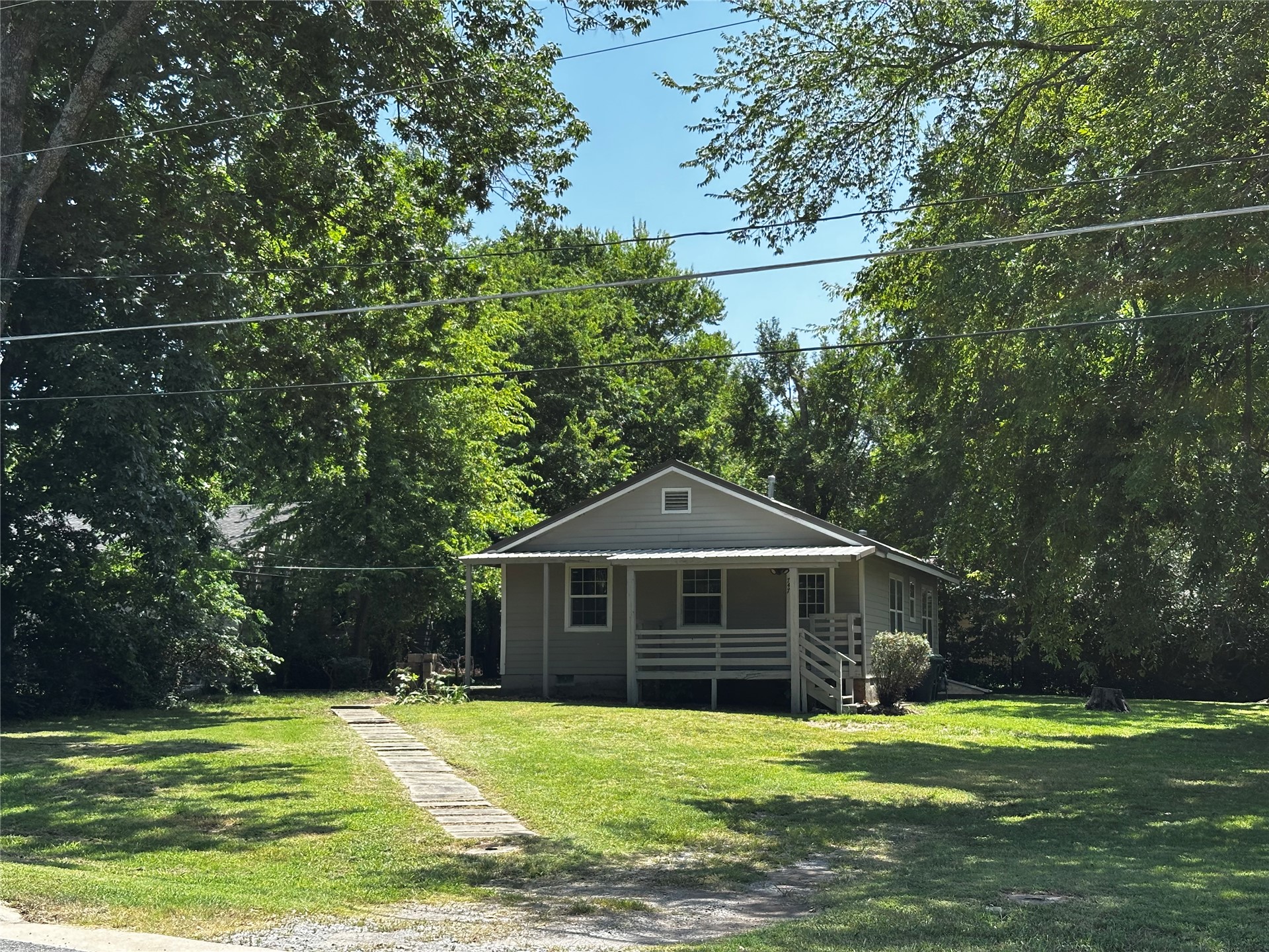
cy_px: 476
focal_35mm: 48
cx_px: 634
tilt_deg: +6.8
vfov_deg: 30.3
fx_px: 1760
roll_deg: -0.4
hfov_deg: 39.7
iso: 64
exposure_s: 1/1453
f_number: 1.78
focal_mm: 6.86
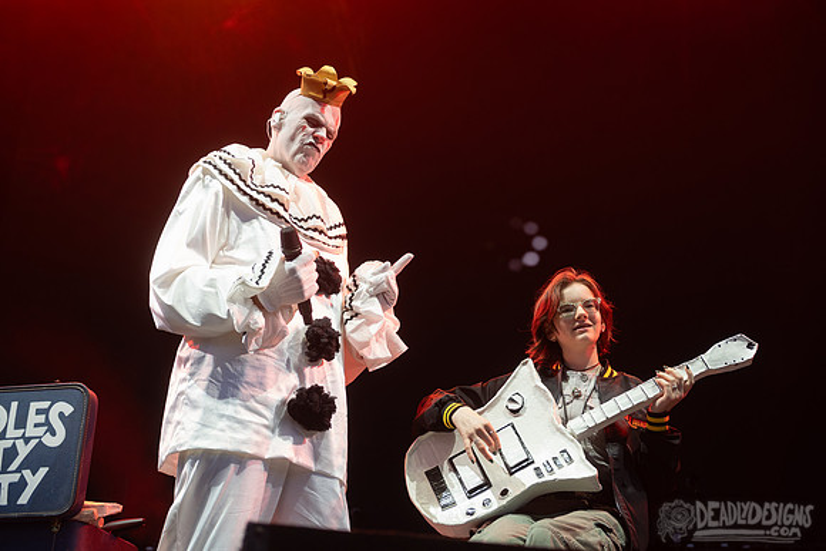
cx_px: 467
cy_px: 240
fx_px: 1245
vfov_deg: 24.9
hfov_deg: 36.6
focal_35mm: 54
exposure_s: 1/500
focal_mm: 48
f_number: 5
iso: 640
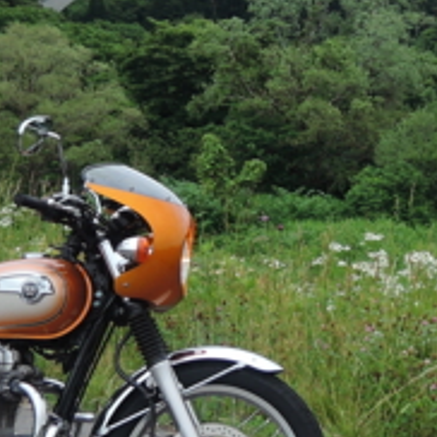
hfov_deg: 18.4
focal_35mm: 93
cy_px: 79
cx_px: 389
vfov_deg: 18.5
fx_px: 1328
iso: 80
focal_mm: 5.1
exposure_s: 1/160
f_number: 2.8
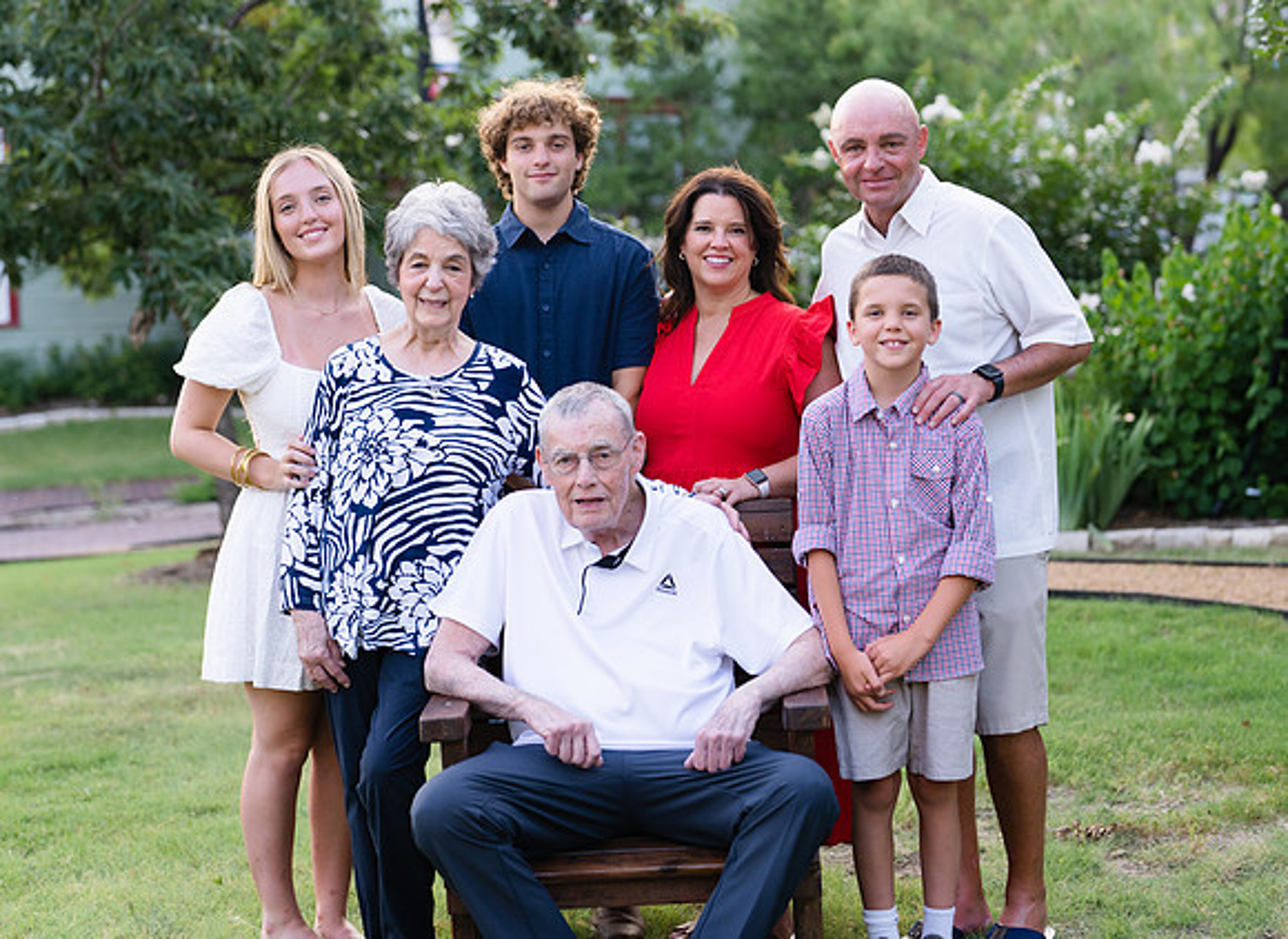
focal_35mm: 71
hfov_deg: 27.6
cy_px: 309
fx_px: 2623
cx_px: 613
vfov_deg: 20.2
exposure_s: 1/320
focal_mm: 50
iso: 160
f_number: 2
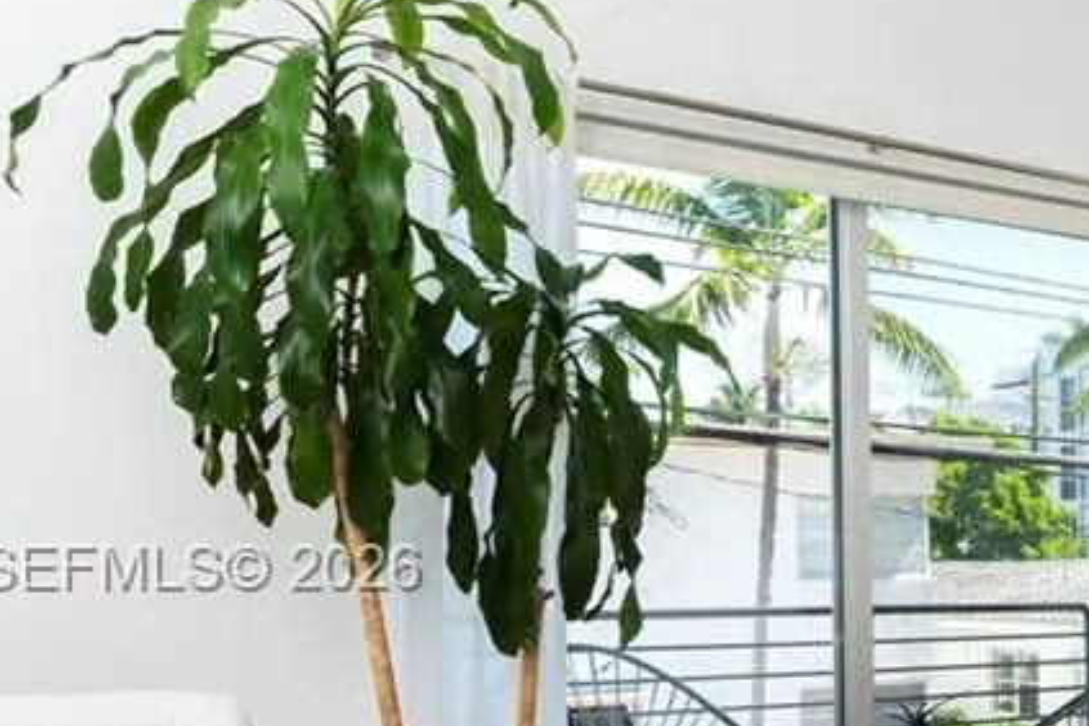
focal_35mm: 53
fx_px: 1603
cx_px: 1679
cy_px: 572
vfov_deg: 25.1
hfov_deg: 26.1
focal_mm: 14
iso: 800
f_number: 11
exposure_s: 1/100
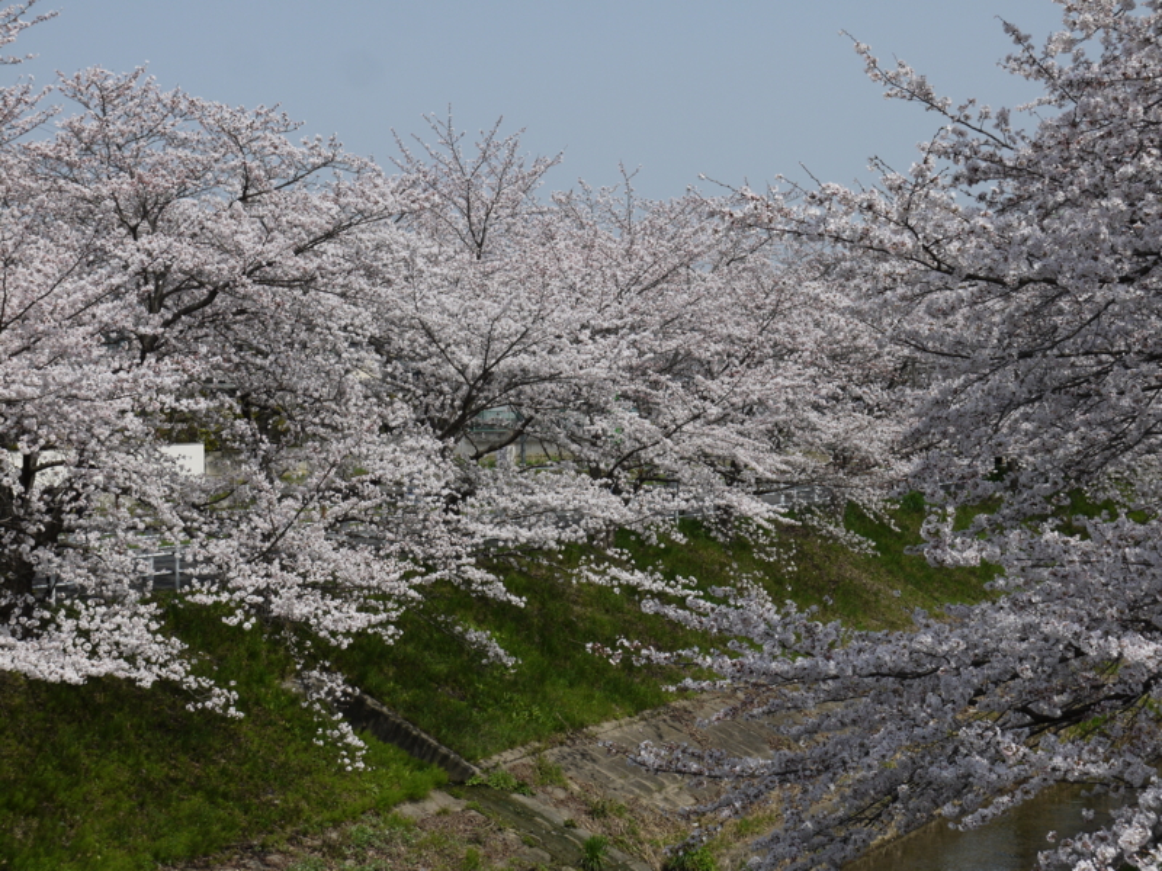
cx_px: 581
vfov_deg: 17.6
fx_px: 2820
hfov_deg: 23.3
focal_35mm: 84
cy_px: 436
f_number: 10
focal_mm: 42
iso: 100
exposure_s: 1/400
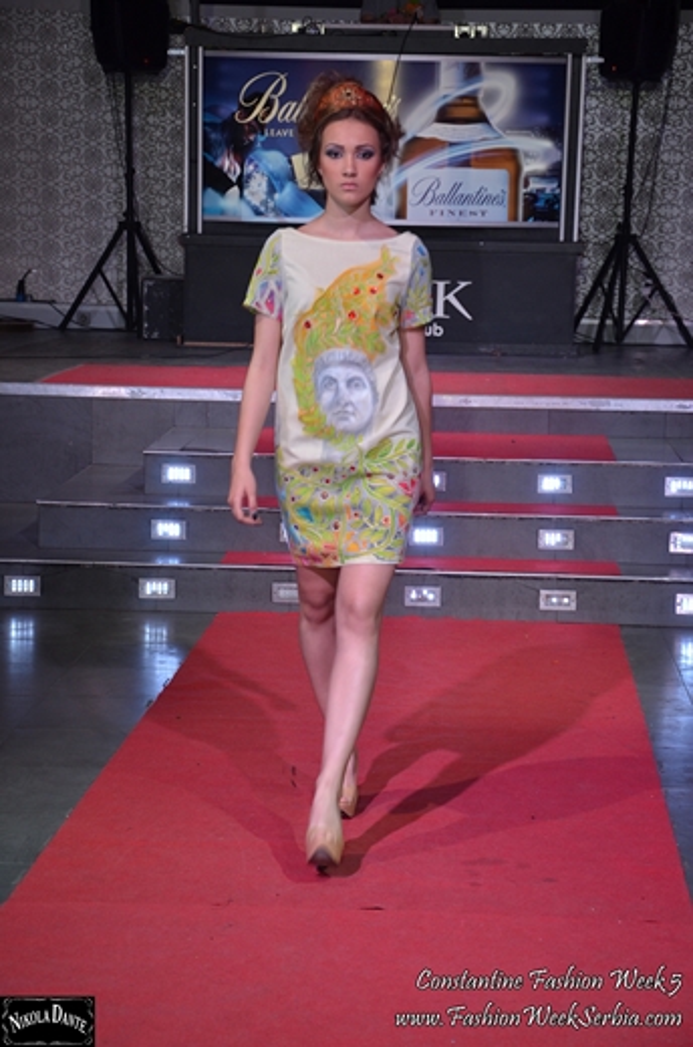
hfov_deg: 15.6
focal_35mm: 87
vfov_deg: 23.4
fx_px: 2525
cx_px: 346
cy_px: 524
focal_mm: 58
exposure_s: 1/60
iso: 500
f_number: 5
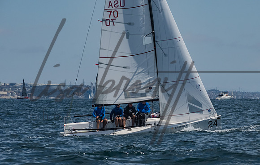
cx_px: 144
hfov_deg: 6.3
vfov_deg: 4.0
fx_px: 2355
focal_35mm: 331
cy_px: 94
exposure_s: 1/1600
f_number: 14
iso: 640
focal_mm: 195
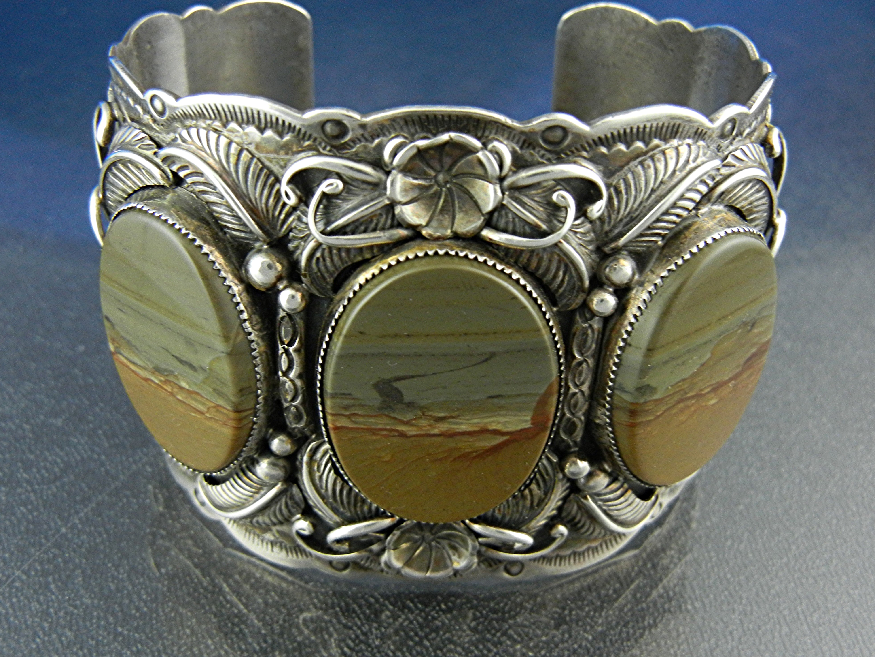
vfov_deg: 31.5
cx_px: 429
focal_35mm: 46
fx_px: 1163
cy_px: 322
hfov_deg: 41.2
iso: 400
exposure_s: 1/20.5
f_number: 3.8
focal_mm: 8.1
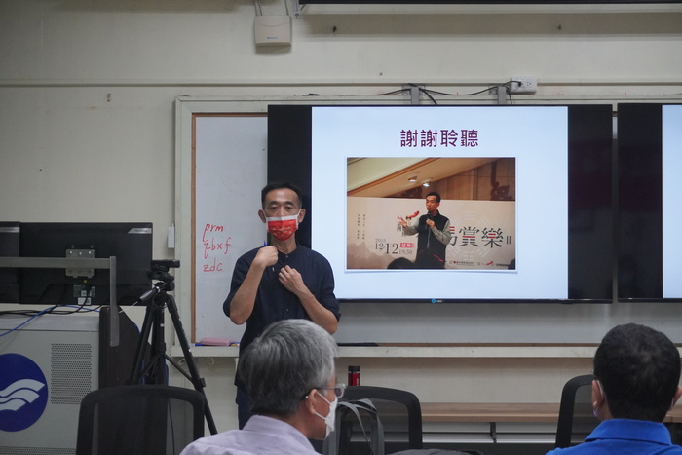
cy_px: 228
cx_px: 341
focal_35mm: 75
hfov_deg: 27.0
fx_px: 1421
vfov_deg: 18.2
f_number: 5.6
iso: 3200
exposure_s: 1/160
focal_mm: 50
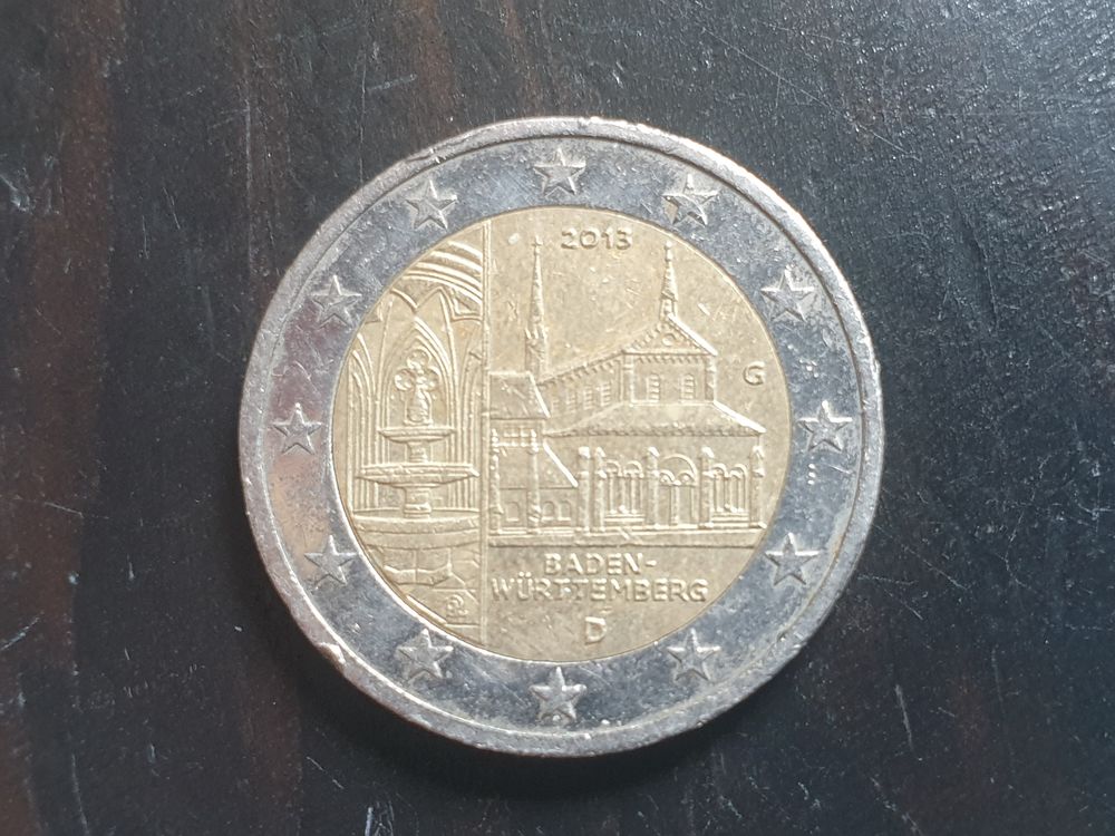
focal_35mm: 26
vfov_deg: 53.1
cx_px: 558
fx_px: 837
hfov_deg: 67.3
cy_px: 418
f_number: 2.4
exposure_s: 1/30
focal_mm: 4.3
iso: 250
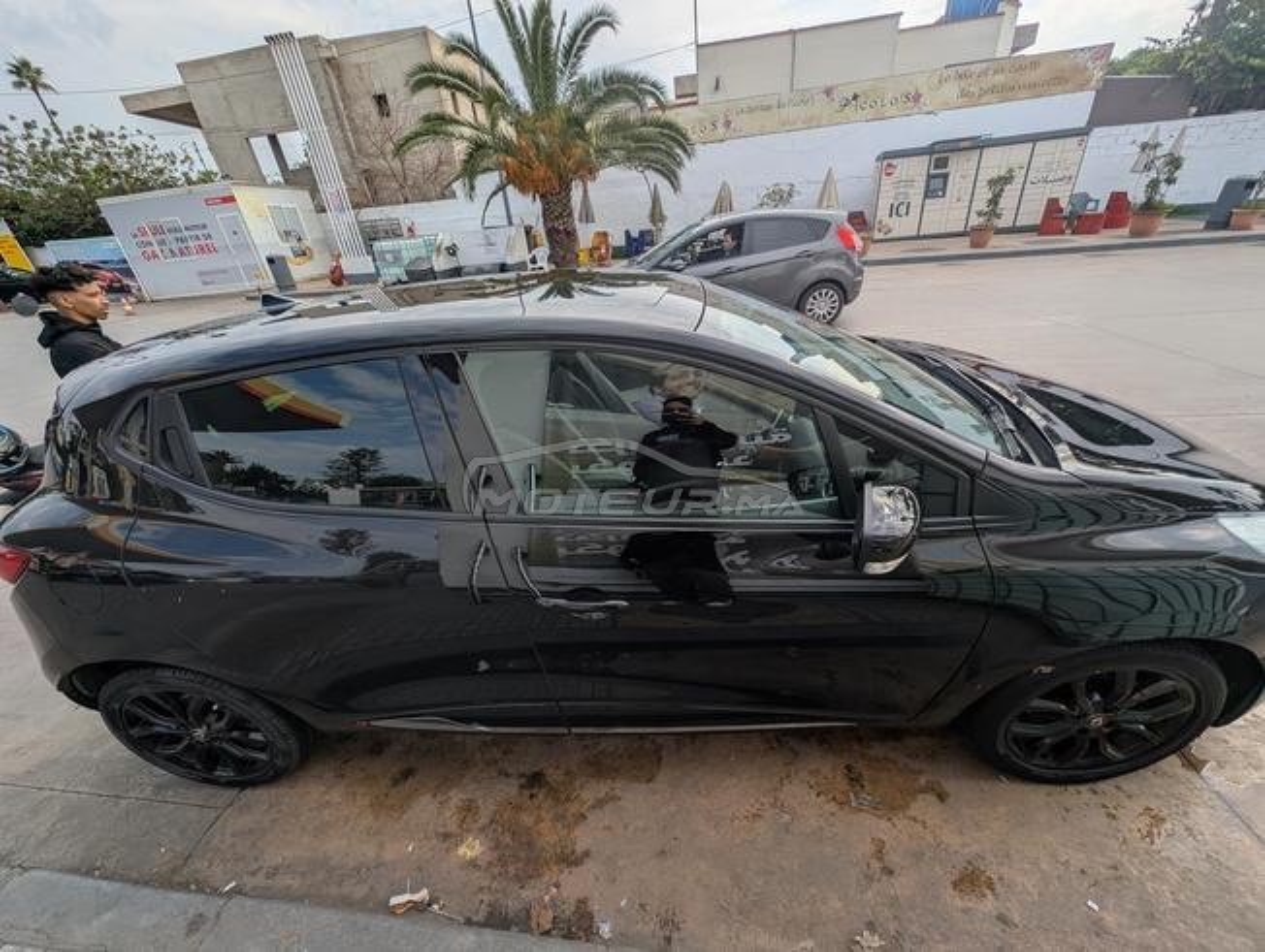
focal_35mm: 12
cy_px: 476
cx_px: 632
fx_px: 439
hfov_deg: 110.5
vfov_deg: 94.6
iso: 37
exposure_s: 1/2381
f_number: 1.95
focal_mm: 2.23
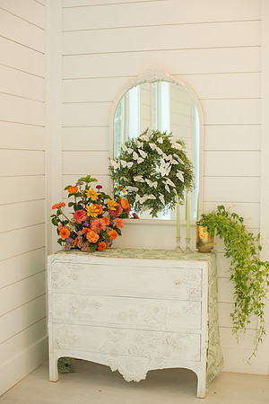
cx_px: 134
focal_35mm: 50
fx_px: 560
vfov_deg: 39.6
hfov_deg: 27.0
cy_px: 202
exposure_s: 1/320
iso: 450
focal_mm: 50
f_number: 3.2
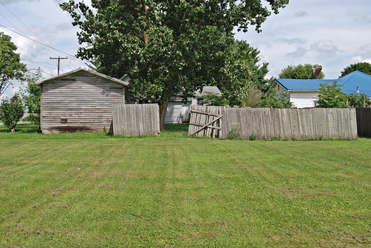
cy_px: 124
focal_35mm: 42
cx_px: 186
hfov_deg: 46.3
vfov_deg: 32.0
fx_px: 433
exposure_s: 1/200
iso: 100
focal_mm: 28
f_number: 7.1
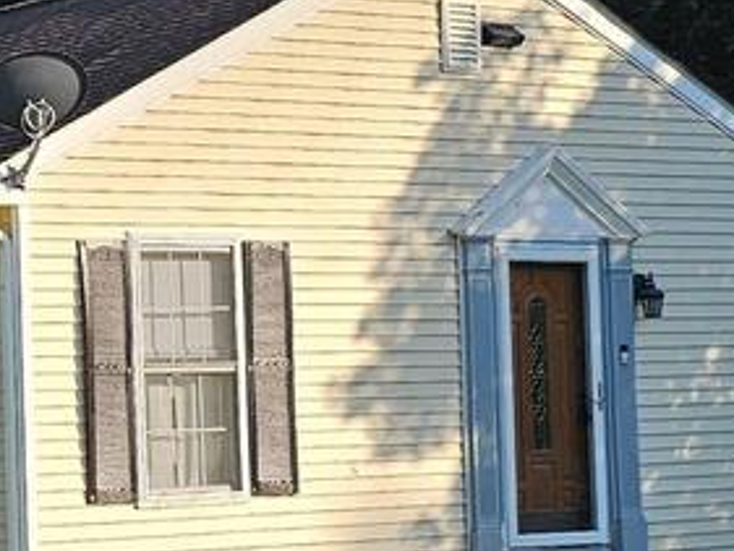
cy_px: 251
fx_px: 2503
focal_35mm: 118
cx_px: -167
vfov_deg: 12.6
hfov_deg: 16.0
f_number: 1.7
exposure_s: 1/511
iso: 16
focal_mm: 6.3
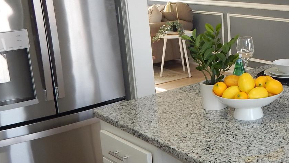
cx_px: 264
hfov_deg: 33.9
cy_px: 77
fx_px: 444
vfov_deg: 20.7
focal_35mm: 58
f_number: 3
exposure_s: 1/50
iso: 125
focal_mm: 4
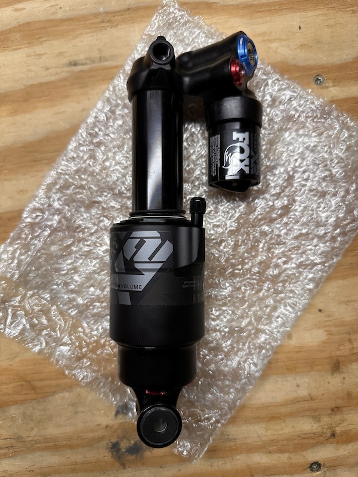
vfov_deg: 71.6
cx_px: 179
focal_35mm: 24
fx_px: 331
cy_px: 238
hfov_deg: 56.8
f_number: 1.78
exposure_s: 1/120
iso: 125
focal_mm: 6.86
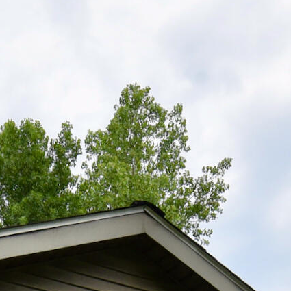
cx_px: 95
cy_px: 645
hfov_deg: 20.6
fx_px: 799
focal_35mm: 84
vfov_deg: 15.0
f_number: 11
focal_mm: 14
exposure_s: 1/500
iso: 800
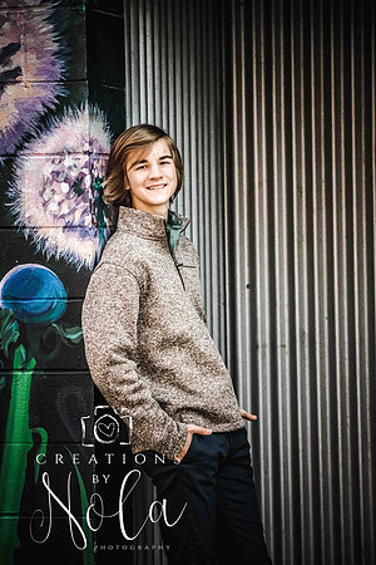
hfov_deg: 10.2
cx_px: 188
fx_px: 2115
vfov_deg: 15.2
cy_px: 282
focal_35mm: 135
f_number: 6.3
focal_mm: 135
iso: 1600
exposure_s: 1/1600
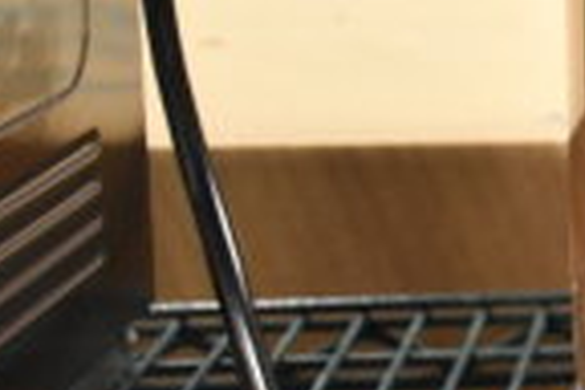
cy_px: 43
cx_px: 1211
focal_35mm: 140
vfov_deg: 9.8
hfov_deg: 12.6
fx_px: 2275
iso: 1600
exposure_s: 1/30
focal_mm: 22
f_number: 3.8
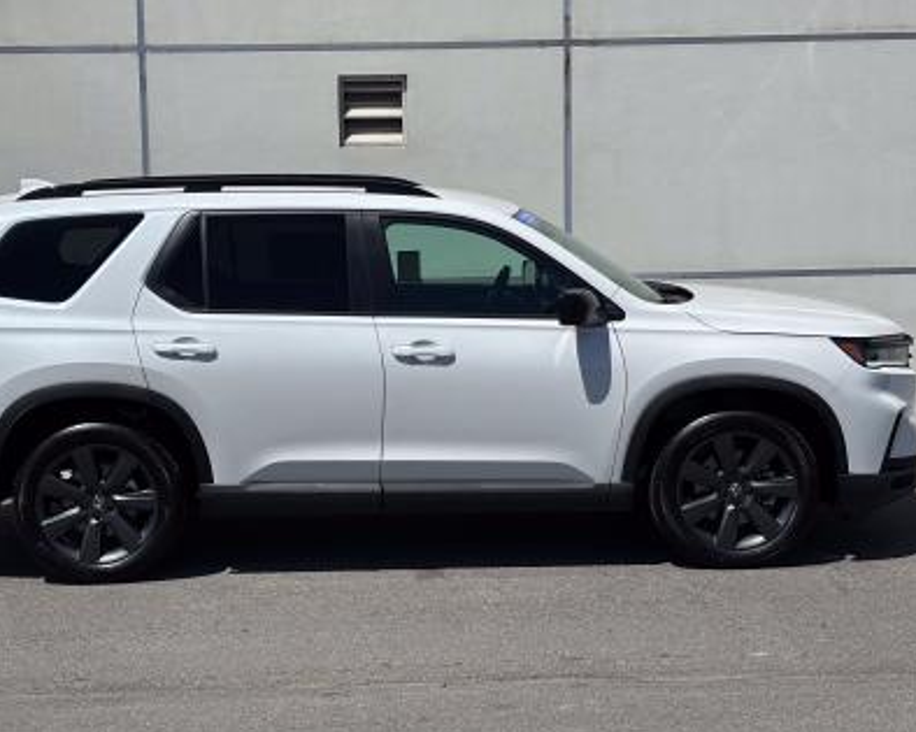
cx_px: 398
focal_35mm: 65
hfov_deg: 29.1
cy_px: 346
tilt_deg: -4.2
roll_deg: +0.5
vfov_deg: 23.5
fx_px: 1762
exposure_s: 1/5618
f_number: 1.6
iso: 40
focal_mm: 5.96
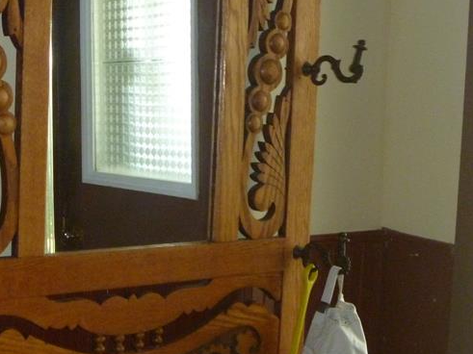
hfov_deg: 26.3
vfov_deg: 20.2
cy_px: 164
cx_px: 106
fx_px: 997
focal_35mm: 73
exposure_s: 1/60
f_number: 3.5
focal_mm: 6.3
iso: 400
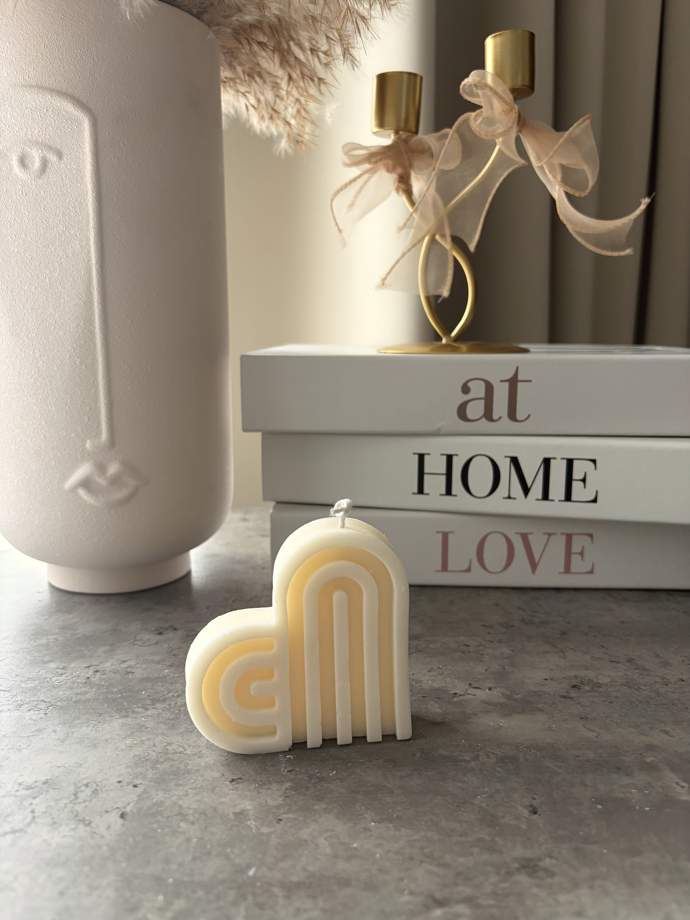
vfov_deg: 67.3
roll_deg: +0.6
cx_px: 345
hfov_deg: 53.1
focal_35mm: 26
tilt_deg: -10.6
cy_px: 460
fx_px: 691
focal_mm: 5.96
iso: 125
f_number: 1.6
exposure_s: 1/122
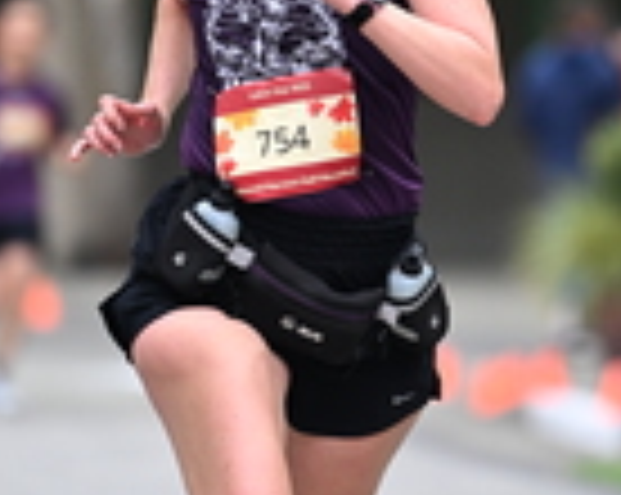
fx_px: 13765
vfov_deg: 2.1
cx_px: 367
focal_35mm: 750
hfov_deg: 2.6
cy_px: 112
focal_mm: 200
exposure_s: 1/2000
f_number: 2.8
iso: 640
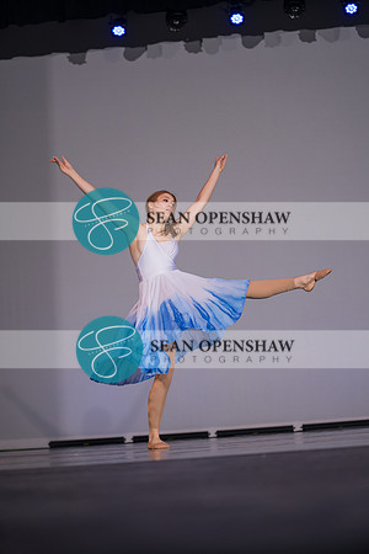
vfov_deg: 28.8
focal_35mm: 70
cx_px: 184
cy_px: 277
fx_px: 1076
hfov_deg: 19.5
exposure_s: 1/500
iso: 400
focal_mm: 70
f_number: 2.8
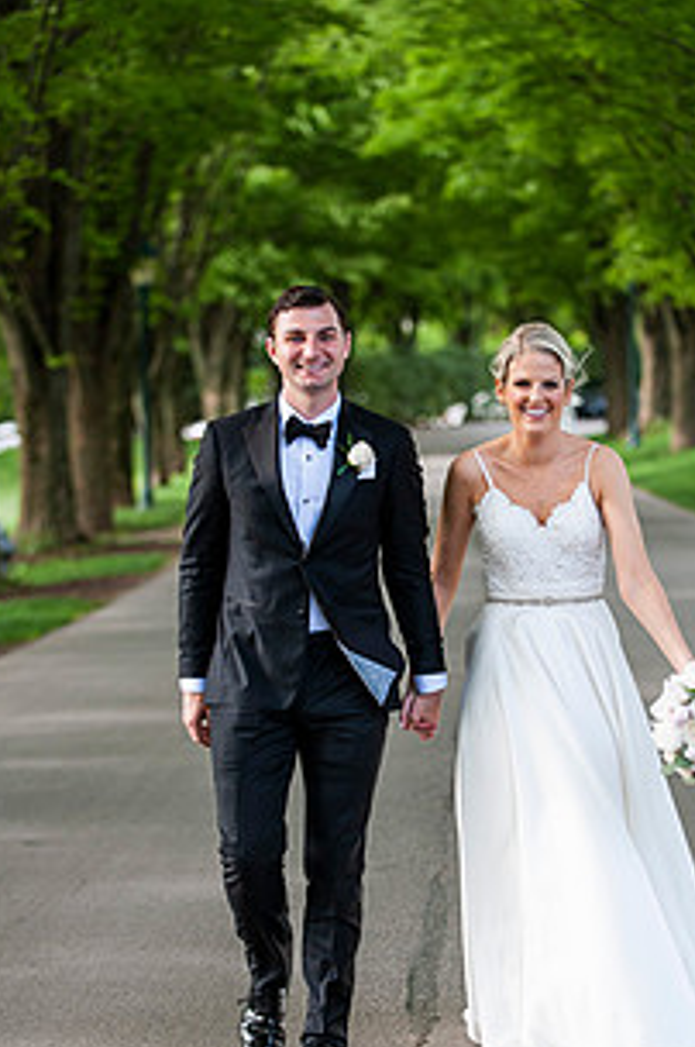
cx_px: 439
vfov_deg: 14.2
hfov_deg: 9.4
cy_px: 630
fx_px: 4208
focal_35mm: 145
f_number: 2.8
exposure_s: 1/1600
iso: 640
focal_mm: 98
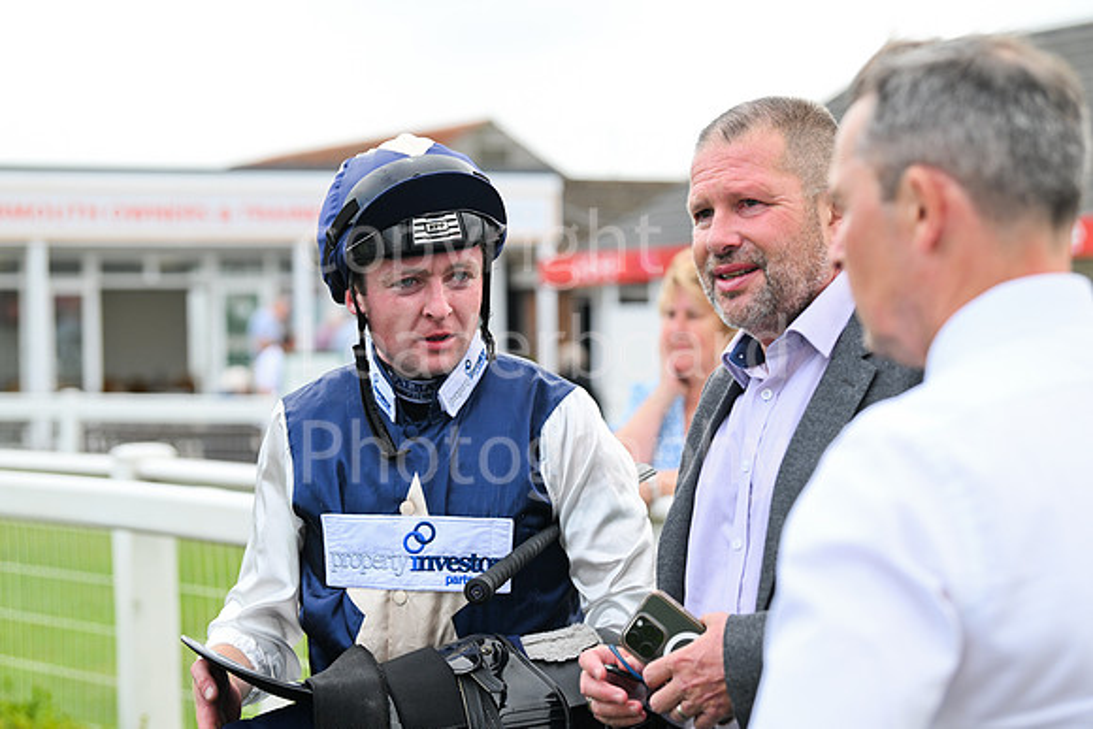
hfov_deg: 20.8
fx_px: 2976
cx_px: 546
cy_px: 364
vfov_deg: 14.0
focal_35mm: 98
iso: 400
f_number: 4.5
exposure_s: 1/640
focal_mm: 98
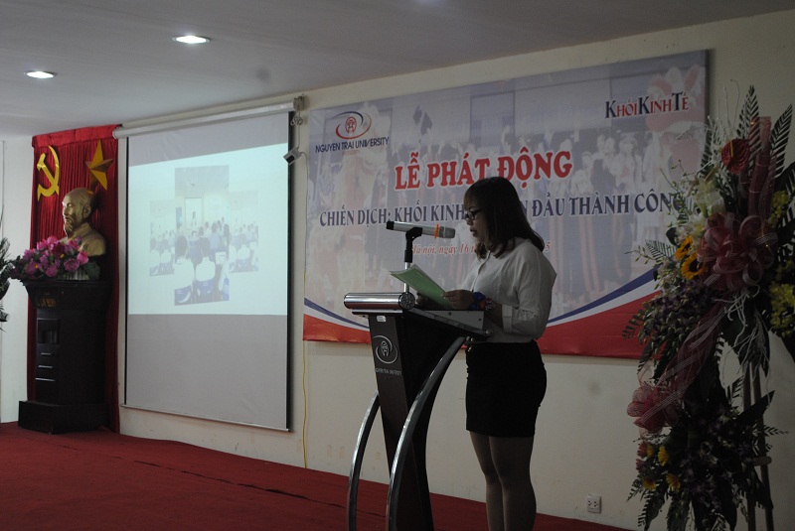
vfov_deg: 23.8
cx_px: 398
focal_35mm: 57
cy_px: 266
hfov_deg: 35.0
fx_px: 1260
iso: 400
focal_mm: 38
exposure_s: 1/20
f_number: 5
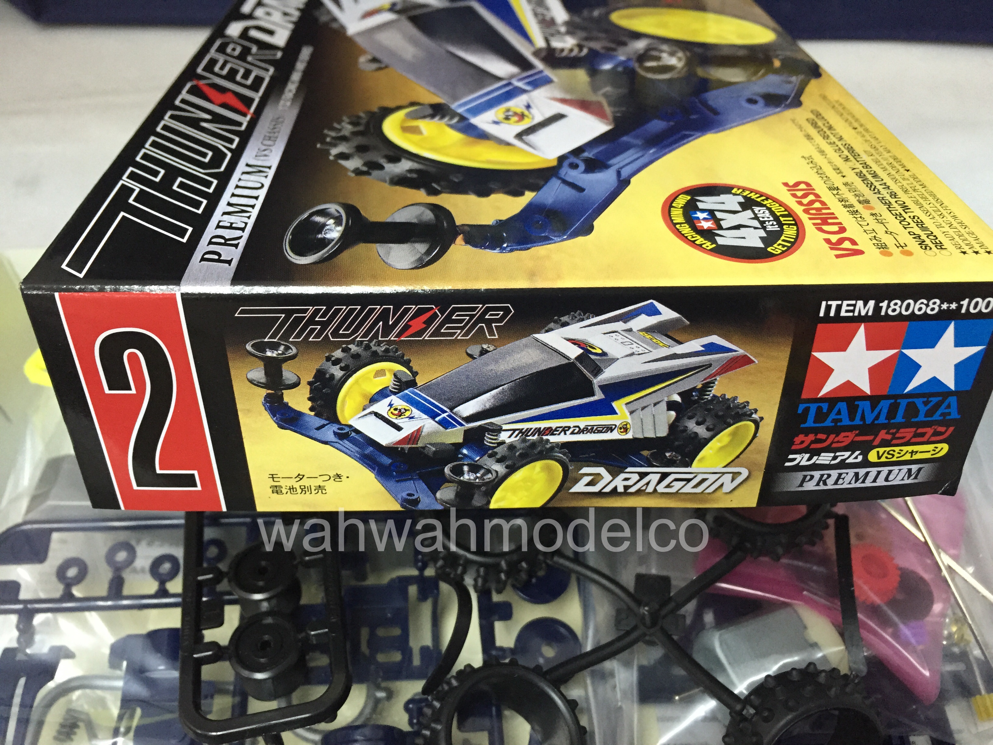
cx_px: 496
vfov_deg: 48.2
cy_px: 372
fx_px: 832
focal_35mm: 29
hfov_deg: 61.7
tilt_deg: -50.5
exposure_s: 1/30
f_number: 2.2
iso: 125
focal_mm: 4.15
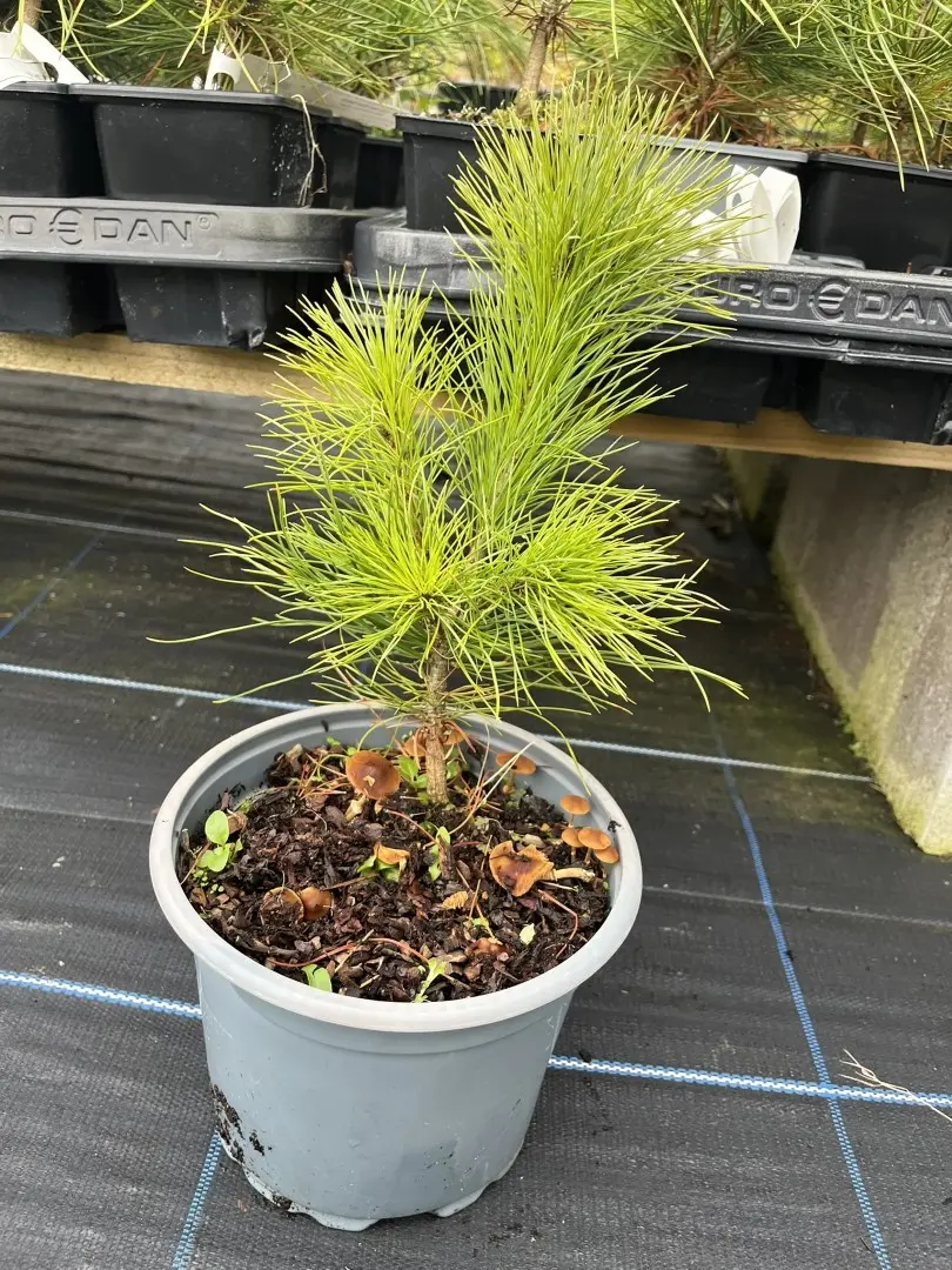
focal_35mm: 26
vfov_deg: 67.3
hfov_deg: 53.1
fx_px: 953
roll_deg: -6.2
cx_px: 476
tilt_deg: -29.5
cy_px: 635
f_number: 1.6
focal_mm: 5.1
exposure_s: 1/121
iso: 100
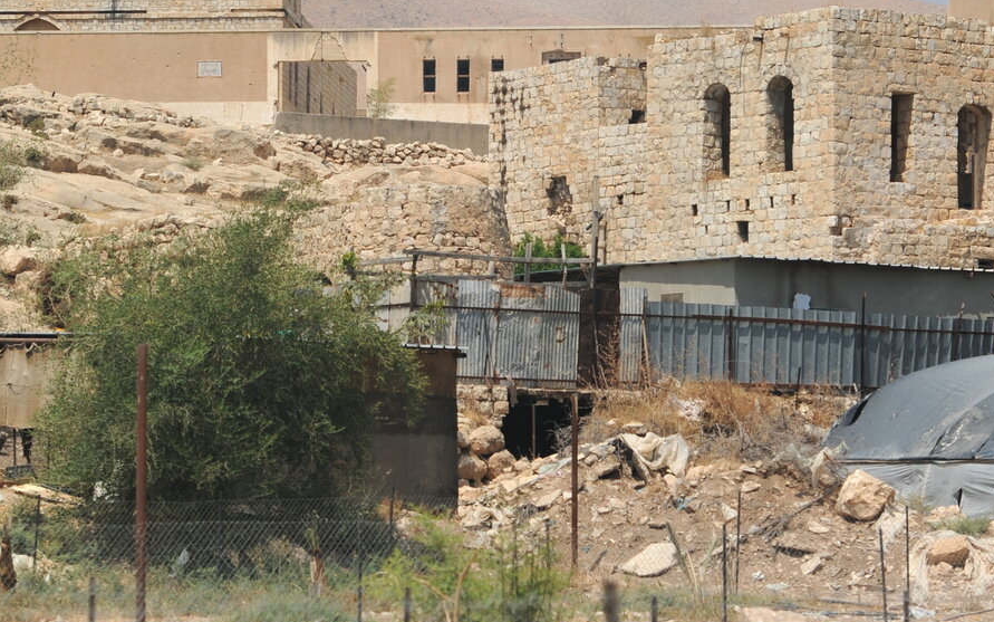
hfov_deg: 10.9
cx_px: 481
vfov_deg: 6.8
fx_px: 5202
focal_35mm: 192
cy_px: 152
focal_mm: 105
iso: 200
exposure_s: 1/5000
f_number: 3.5
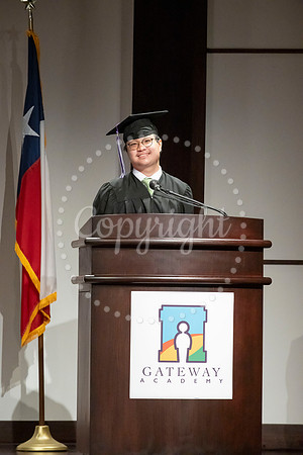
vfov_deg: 10.3
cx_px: 152
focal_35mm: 200
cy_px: 228
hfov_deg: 6.9
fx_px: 2525
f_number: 8
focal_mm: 200
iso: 6400
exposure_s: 1/200
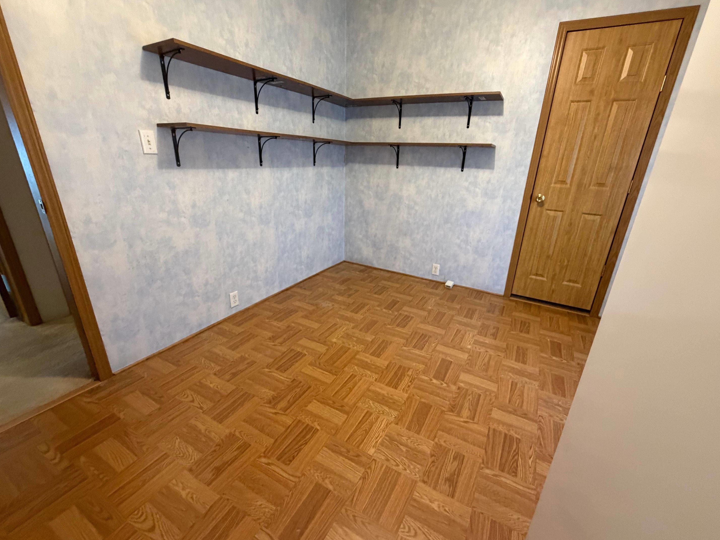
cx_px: 374
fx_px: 312
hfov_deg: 98.1
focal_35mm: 15
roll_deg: -2.2
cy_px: 266
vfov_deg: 81.7
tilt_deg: -19.8
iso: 500
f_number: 2.2
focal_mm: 2.22
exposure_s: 1/60
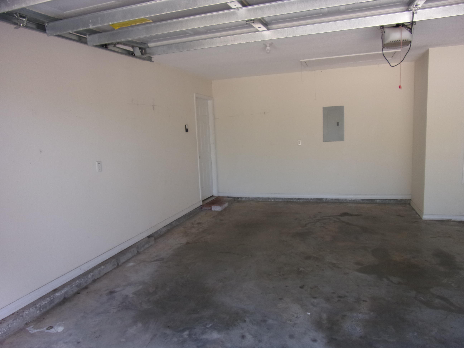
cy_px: 174
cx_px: 232
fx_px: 322
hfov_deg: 71.6
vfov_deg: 56.8
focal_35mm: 24
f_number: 3.3
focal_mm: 4.3
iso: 80
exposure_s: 1/75
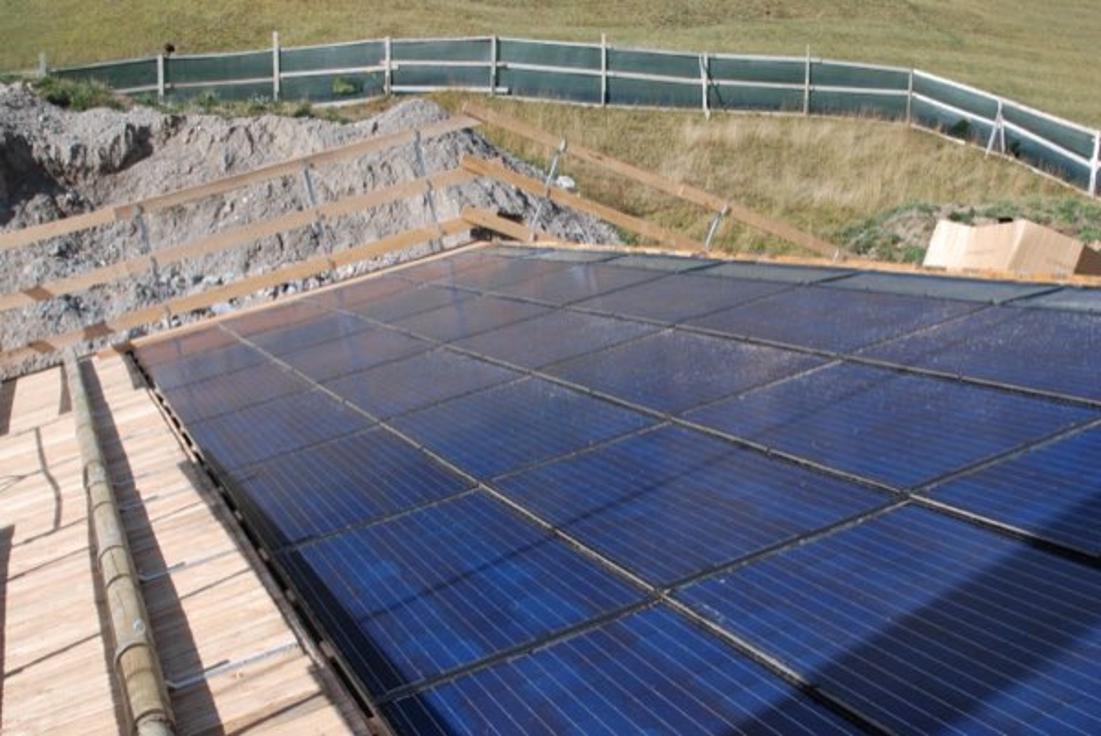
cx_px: 550
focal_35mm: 45
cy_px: 368
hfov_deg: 43.6
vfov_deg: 29.9
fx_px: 1377
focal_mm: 30
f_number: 7.1
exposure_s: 1/200
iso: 100
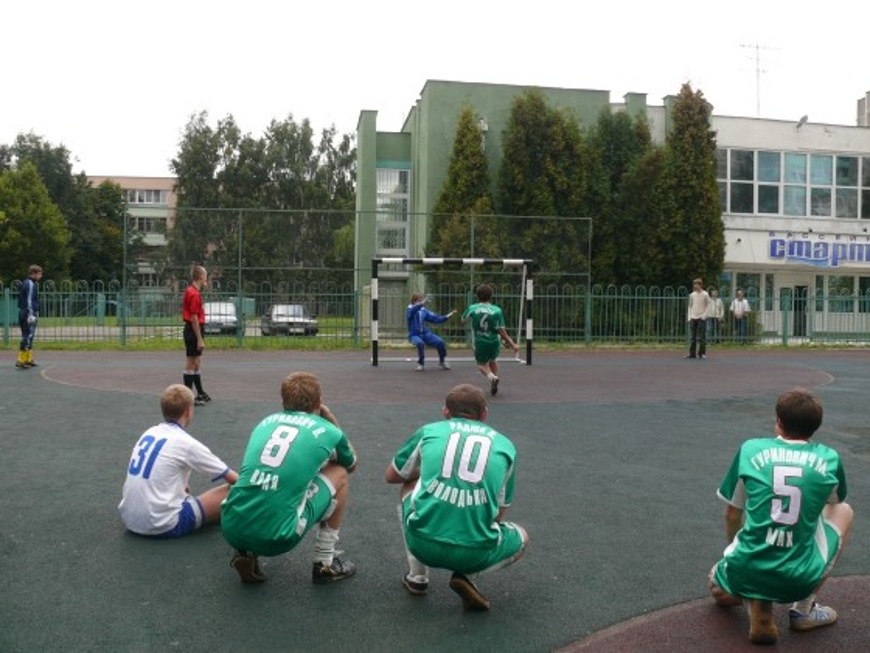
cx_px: 435
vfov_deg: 40.7
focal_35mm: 35
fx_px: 880
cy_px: 326
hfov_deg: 52.6
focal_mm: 7.4
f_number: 4
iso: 100
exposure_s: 1/160
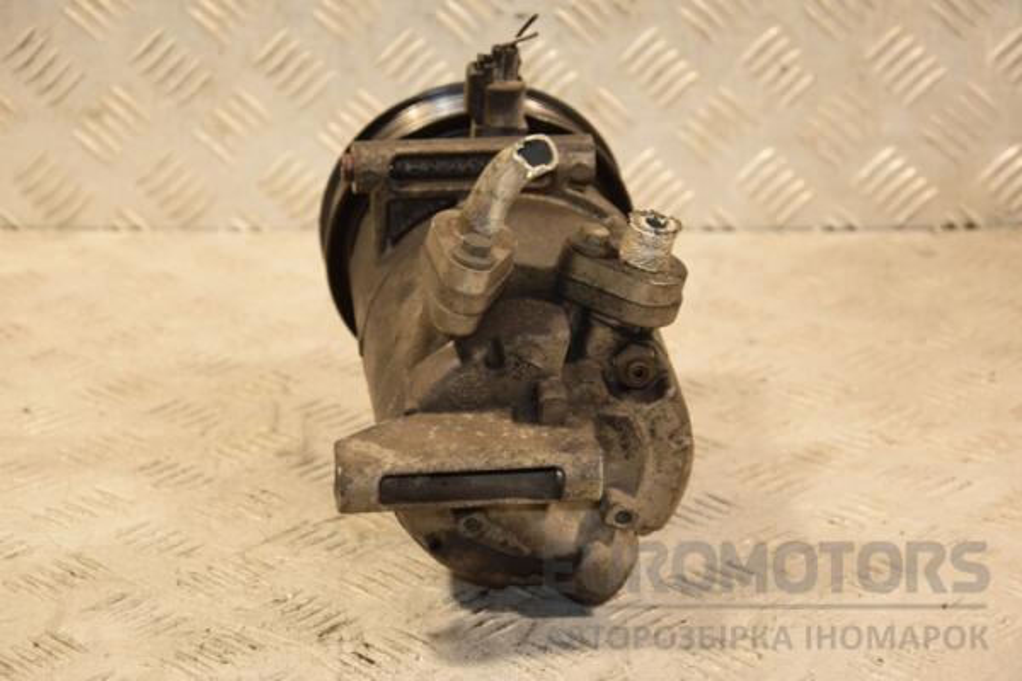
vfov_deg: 13.8
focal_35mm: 99
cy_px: 340
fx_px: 2810
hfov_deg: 20.6
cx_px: 511
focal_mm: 66
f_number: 5.3
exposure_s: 1/160
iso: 800
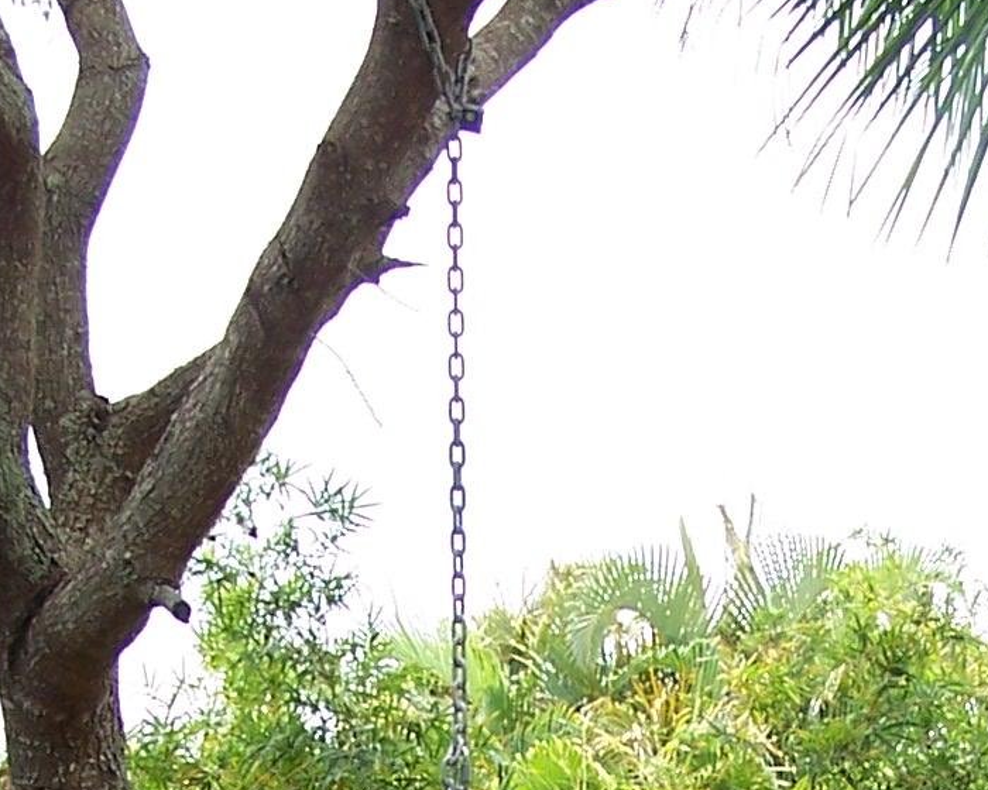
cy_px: 1203
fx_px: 3567
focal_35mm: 122
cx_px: 666
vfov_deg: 12.0
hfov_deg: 15.7
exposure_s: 1/250
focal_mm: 6.3
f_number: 2.8
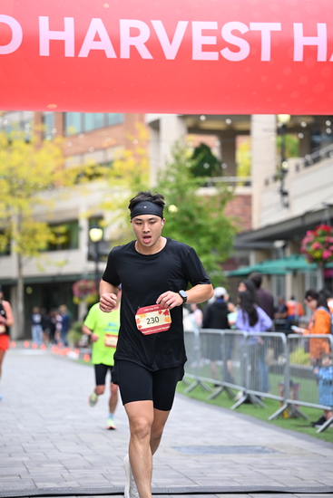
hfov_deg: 13.2
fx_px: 1442
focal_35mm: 104
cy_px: 249
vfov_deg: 19.6
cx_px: 166
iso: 640
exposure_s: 1/1600
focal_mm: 104
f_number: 2.8
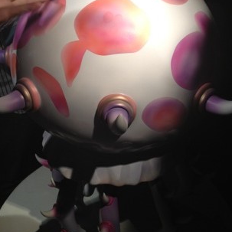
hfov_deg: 33.4
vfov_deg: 32.9
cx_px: 124
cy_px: 65
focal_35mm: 51
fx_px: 387
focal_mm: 4.28
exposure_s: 1/30
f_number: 2.4
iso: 50
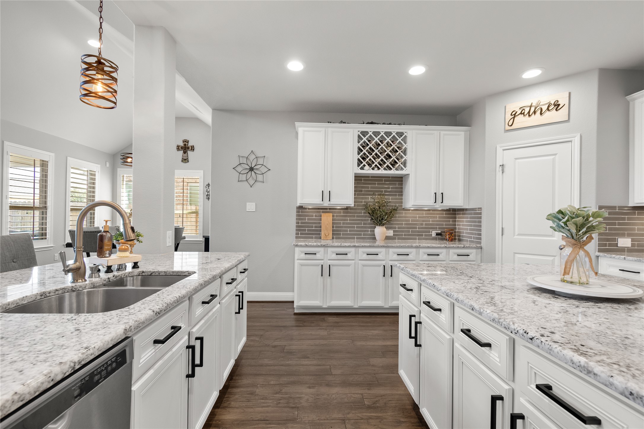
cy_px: 214
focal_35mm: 15
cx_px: 322
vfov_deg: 77.3
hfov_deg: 100.4
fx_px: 268
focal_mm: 10
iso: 320
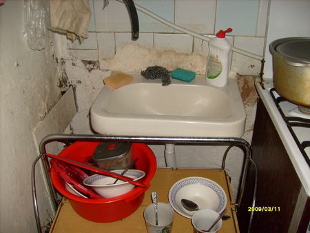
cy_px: 116
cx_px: 155
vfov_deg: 40.7
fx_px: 314
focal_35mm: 35
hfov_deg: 52.6
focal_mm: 5.8
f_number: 2.8
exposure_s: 1/45
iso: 100
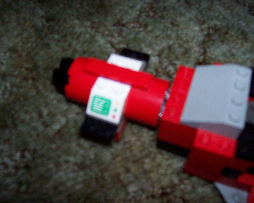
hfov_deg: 49.1
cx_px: 131
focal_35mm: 37
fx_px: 278
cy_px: 105
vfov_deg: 40.1
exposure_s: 1/112
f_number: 2.7
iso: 140
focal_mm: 5.6
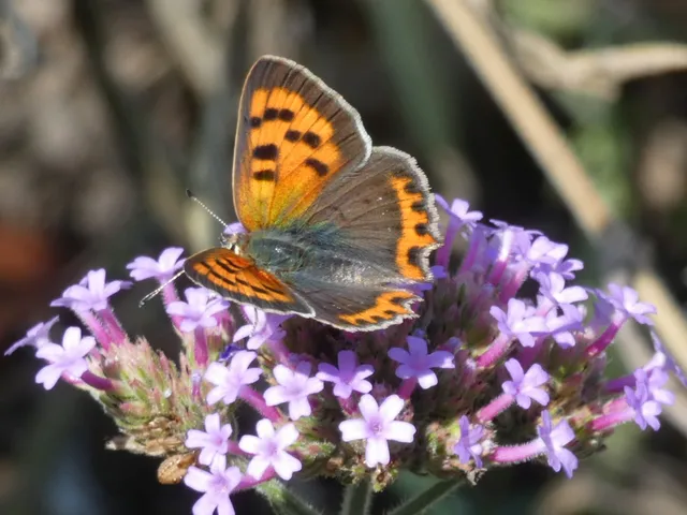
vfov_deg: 8.8
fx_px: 3354
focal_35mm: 169
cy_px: 258
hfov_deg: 11.7
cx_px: 344
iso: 80
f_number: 5.5
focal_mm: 30.2
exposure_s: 1/160
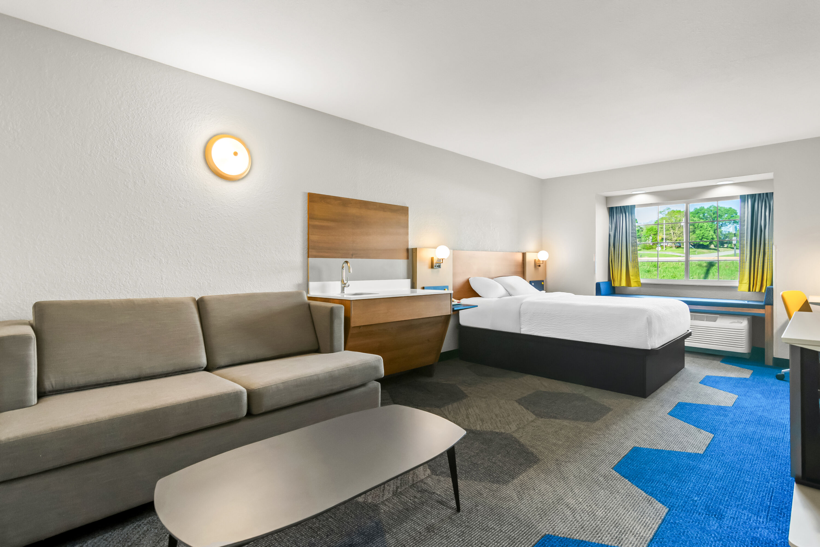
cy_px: 274
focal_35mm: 16
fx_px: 376
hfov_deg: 95.0
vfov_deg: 72.1
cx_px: 410
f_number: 5
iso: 400
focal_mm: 11
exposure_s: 1/5
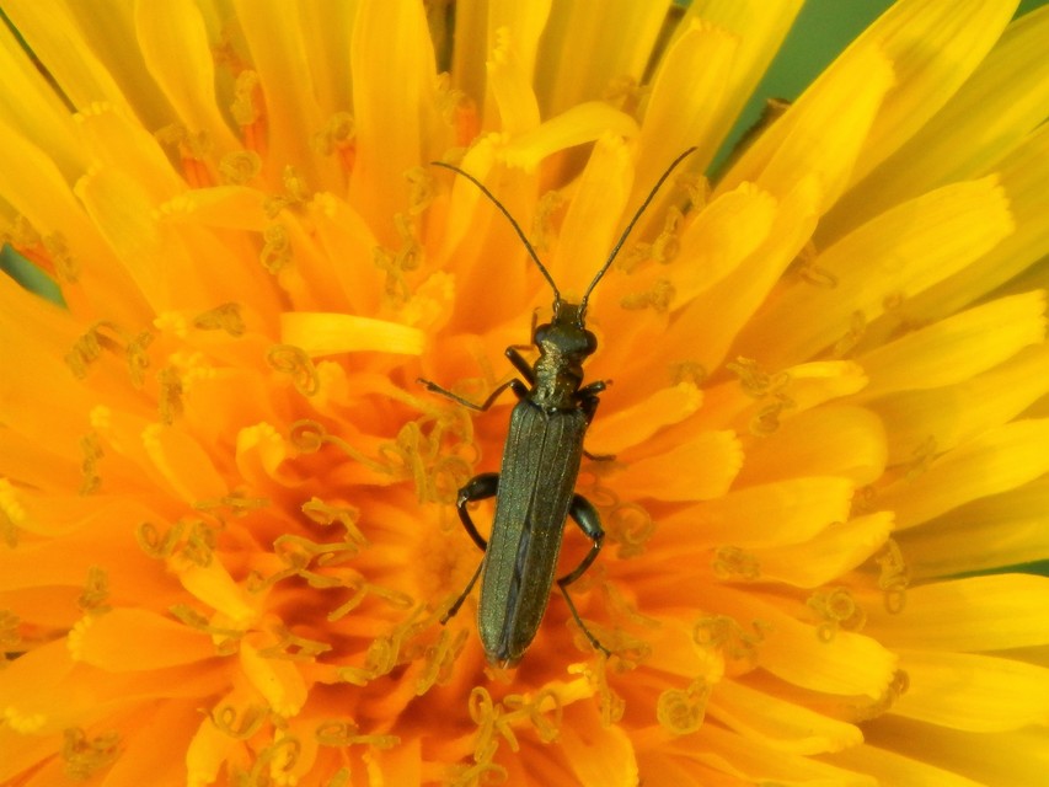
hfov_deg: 9.6
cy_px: 394
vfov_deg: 7.2
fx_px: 6274
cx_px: 524
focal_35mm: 207
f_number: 5.4
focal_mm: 37.1
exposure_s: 1/250
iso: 320
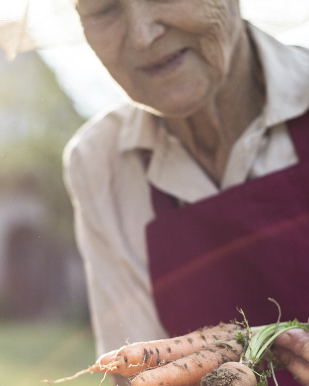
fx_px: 1475
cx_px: 77
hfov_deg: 11.9
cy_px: 287
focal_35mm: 129
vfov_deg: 14.9
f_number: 2.8
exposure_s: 1/1250
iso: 400
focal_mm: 50
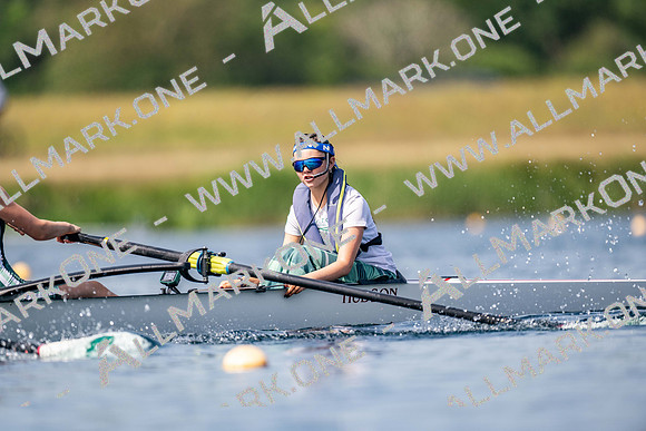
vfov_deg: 2.3
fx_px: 10769
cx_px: 323
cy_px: 216
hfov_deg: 3.4
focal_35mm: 600
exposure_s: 1/2500
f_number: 4
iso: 160
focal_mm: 600
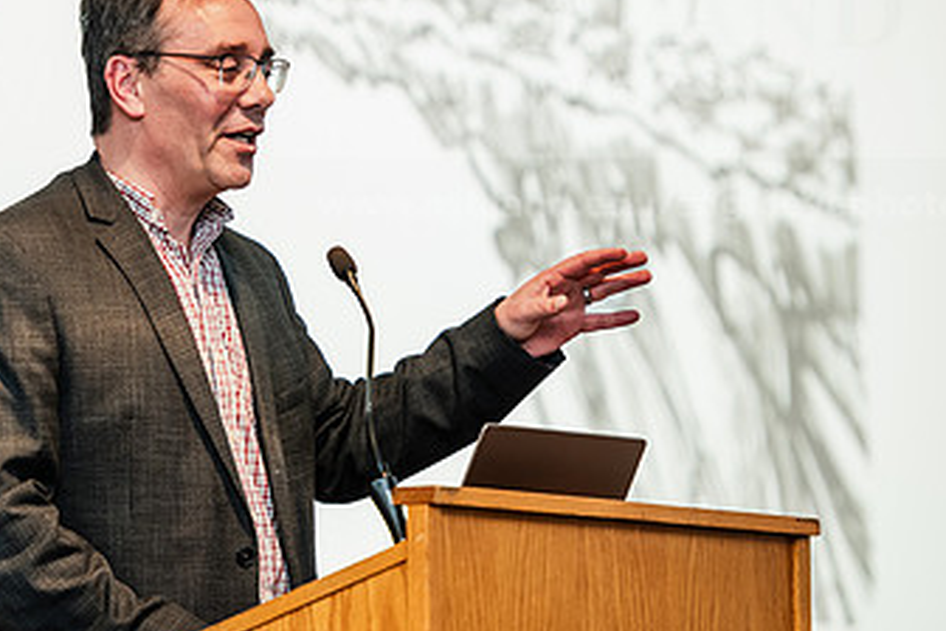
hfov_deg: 7.7
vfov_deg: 5.1
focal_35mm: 268
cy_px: 263
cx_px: 189
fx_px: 7042
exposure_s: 1/200
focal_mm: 155
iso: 800
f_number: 3.2
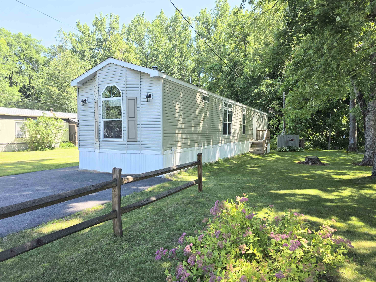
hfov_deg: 73.9
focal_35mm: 23
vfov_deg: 58.9
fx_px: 250
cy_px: 141
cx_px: 188
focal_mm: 6.3
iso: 80
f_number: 1.7
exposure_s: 1/1425
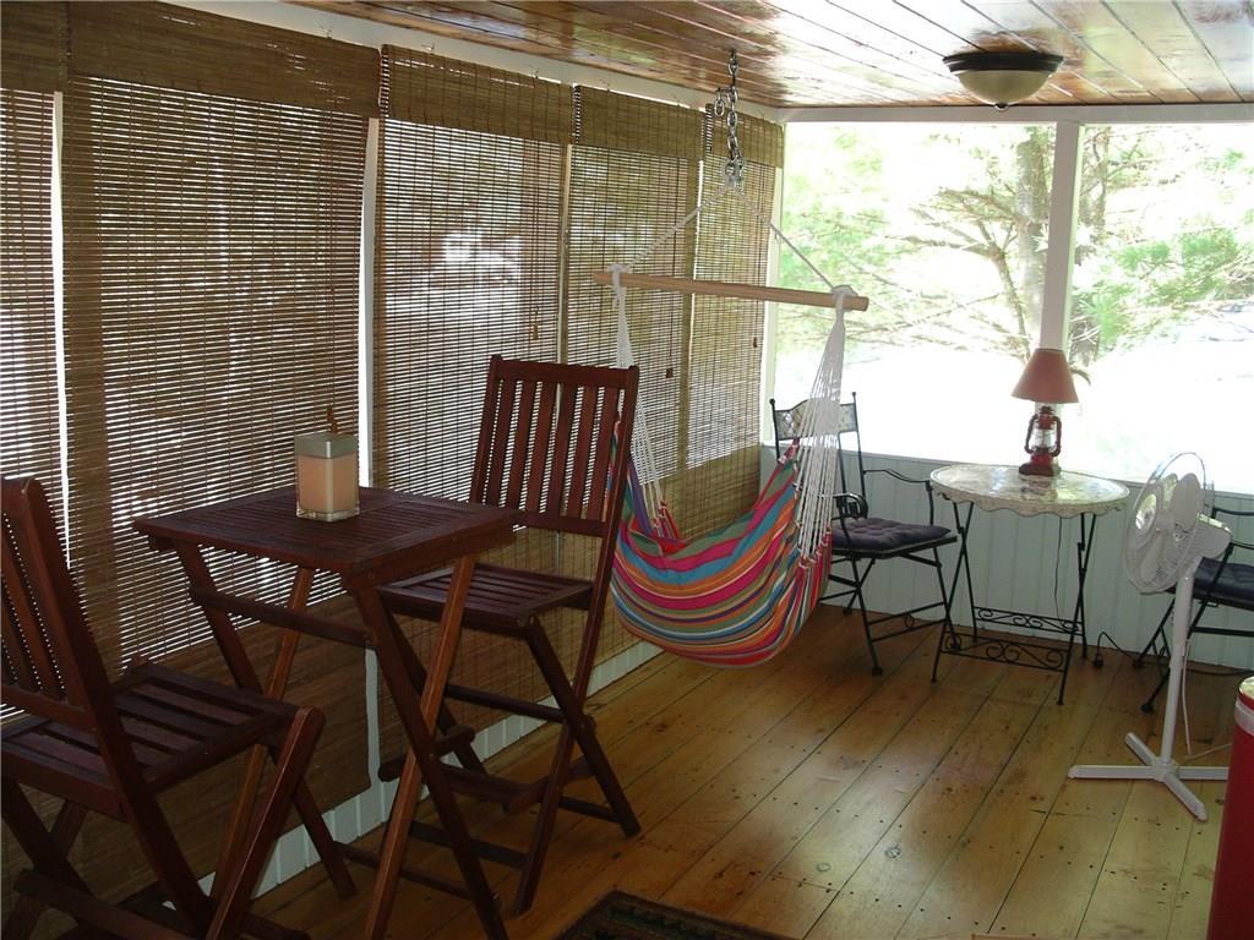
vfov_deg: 38.7
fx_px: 1340
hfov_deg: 50.1
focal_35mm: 37
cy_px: 470
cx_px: 627
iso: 200
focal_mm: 7.8
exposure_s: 1/40
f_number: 2.8
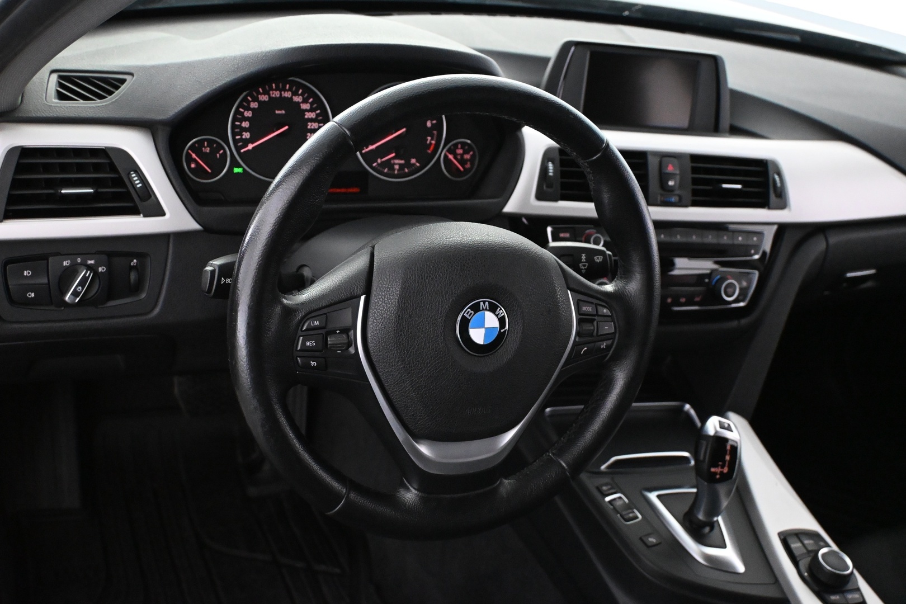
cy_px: 302
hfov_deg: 49.6
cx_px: 453
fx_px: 981
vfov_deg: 34.2
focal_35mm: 39
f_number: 4.5
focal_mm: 26
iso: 6400
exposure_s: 1/60
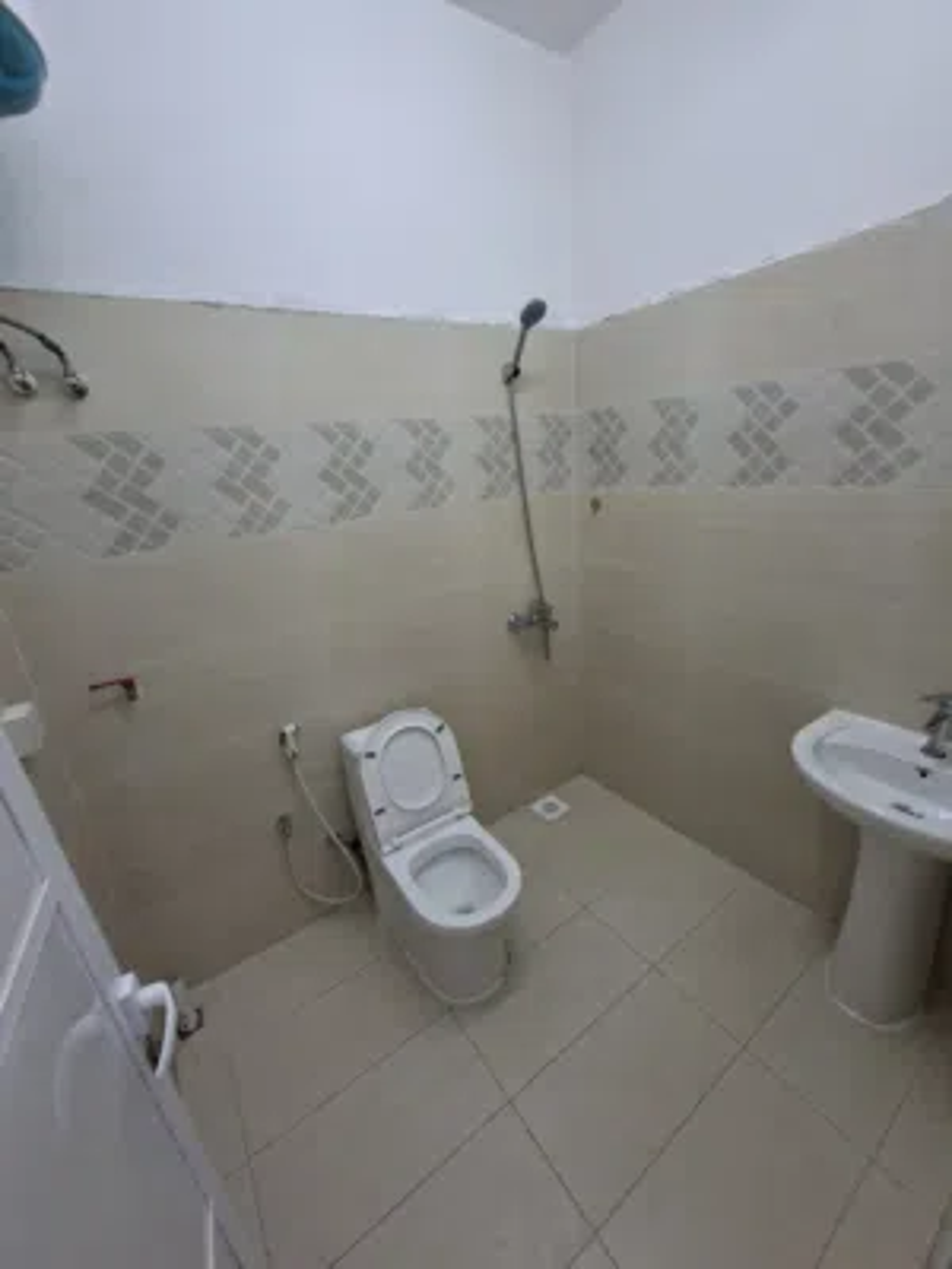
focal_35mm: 13
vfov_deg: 106.2
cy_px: 634
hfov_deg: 89.9
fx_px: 477
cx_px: 476
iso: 160
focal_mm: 1.74
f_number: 2.2
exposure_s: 1/30
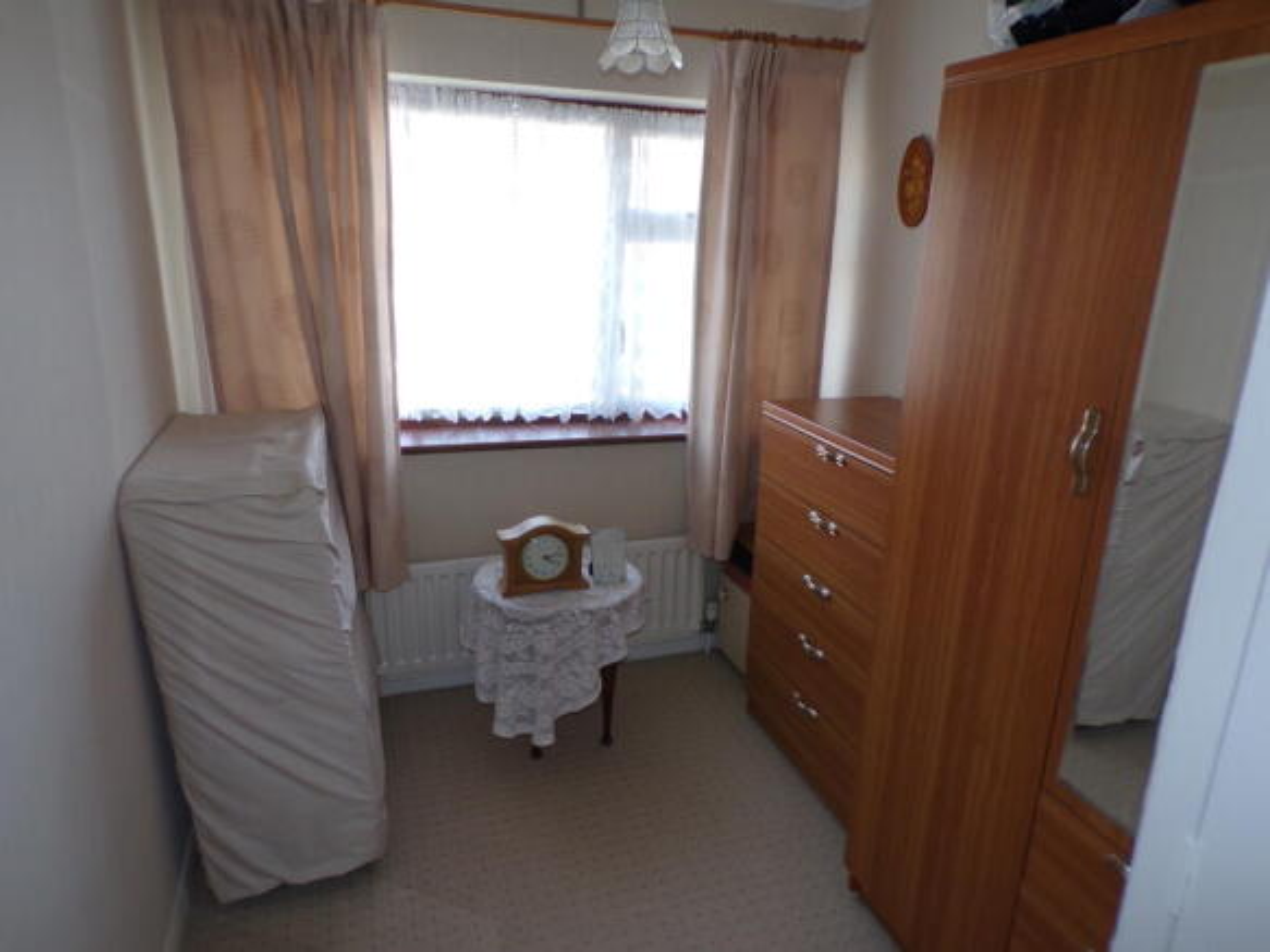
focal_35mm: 24
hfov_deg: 71.6
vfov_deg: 56.8
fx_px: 880
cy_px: 476
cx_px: 635
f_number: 3
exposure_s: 1/34
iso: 100
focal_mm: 4.3
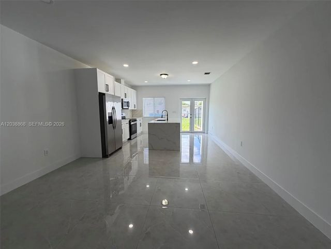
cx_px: 166
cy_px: 124
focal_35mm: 14
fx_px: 134
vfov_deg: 85.7
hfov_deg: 102.1
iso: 100
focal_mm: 2.22
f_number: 2.2
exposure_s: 1/121
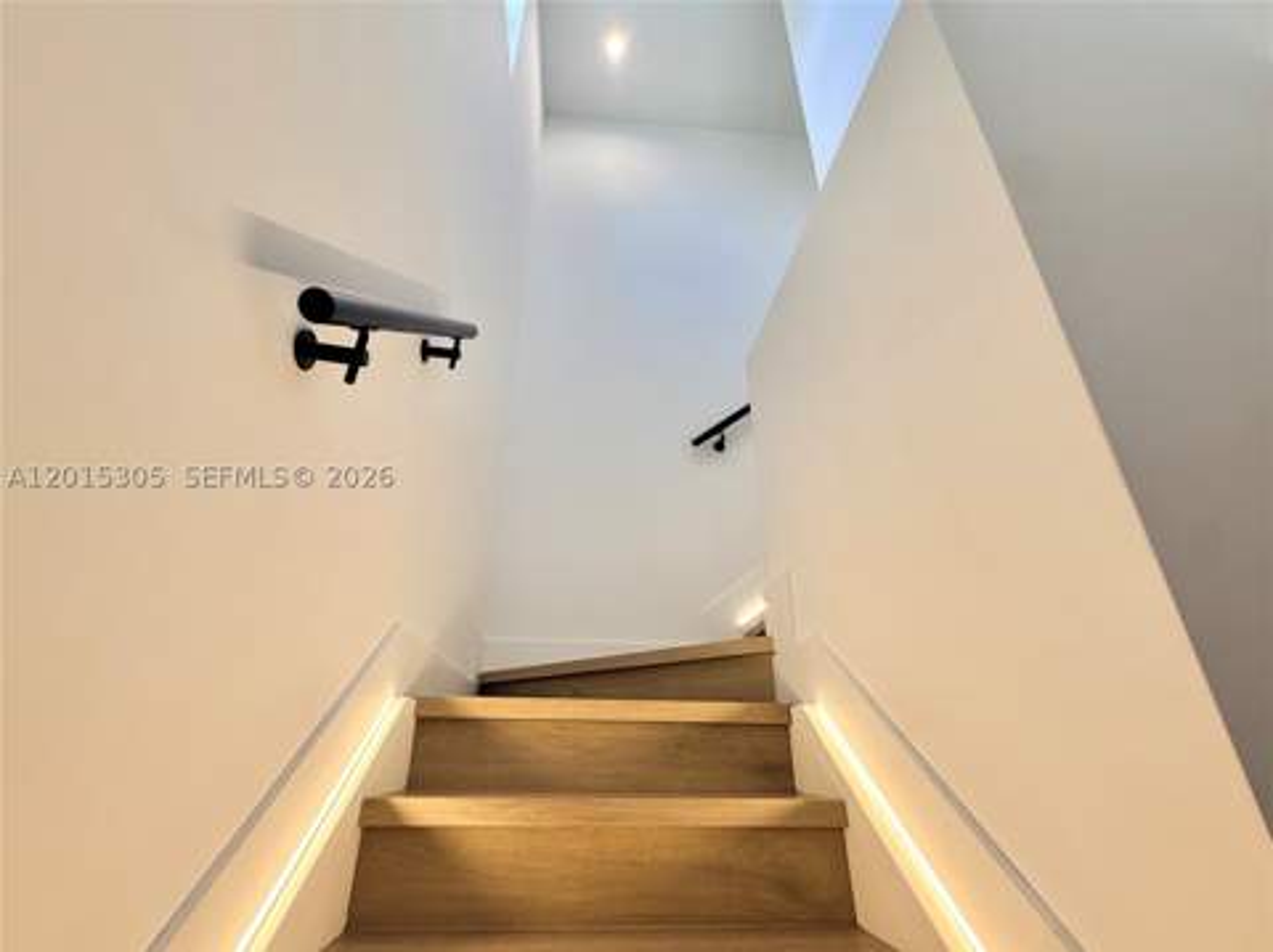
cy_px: 476
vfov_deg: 85.6
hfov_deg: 102.1
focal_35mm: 14
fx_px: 514
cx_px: 636
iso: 100
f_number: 2.2
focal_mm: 2.22
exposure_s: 1/120
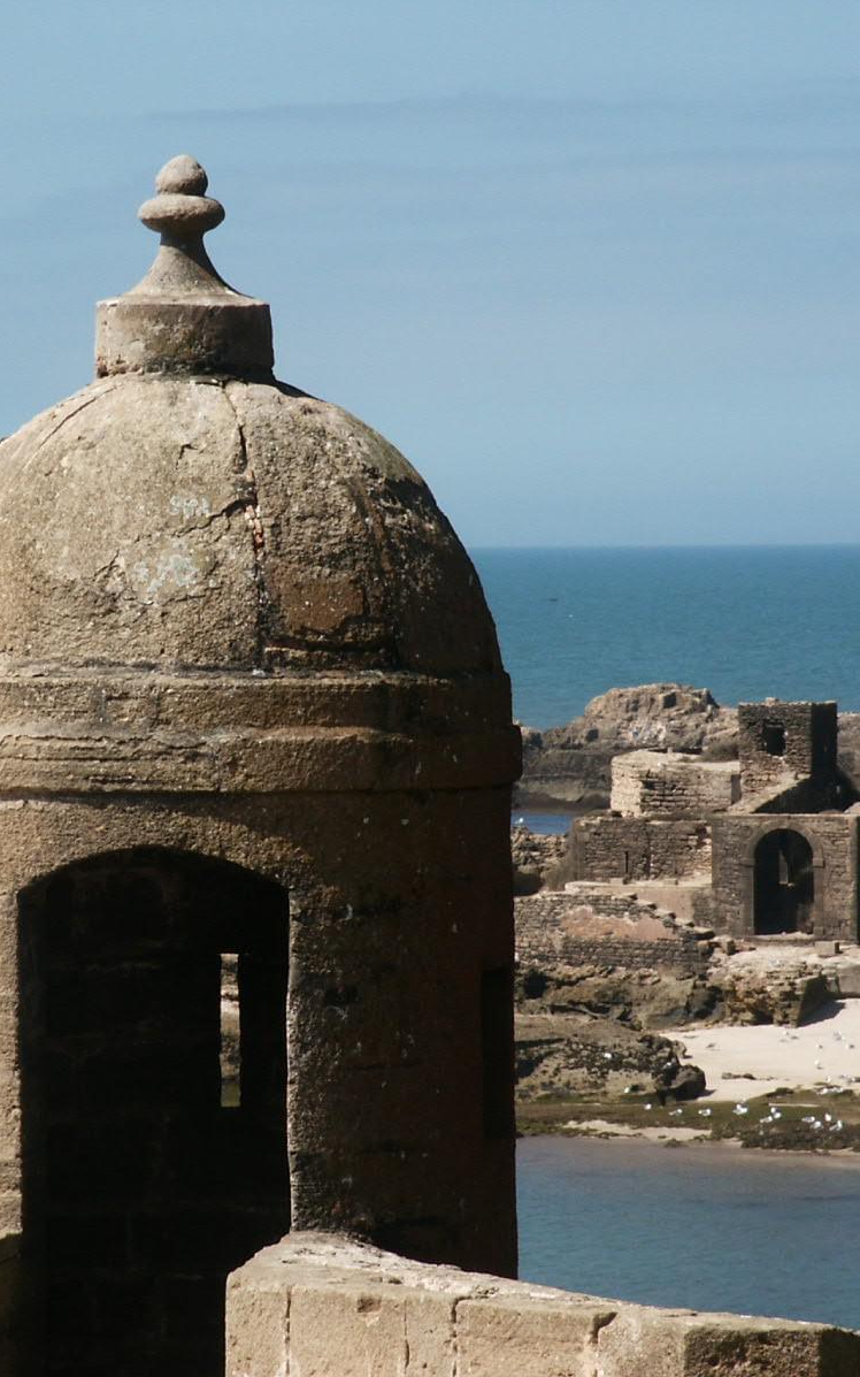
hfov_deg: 6.7
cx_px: 198
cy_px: 688
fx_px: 7388
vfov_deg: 10.6
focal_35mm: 197
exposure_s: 1/250
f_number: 8
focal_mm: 28.22
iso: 64
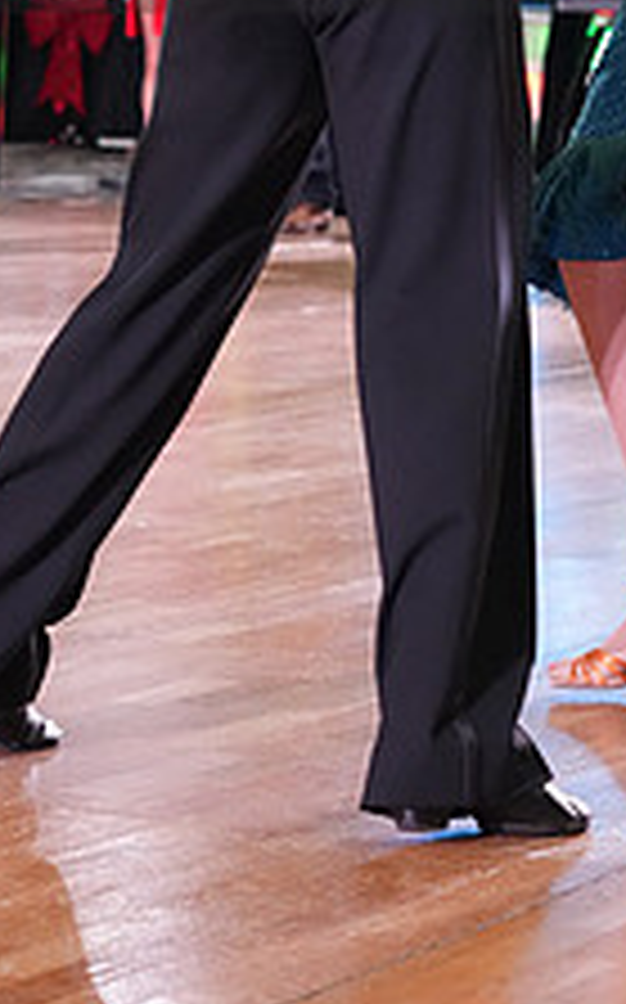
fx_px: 4868
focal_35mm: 178
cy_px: -135
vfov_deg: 11.6
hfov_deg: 7.3
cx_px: 520
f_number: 4.5
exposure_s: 1/320
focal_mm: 67
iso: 5000
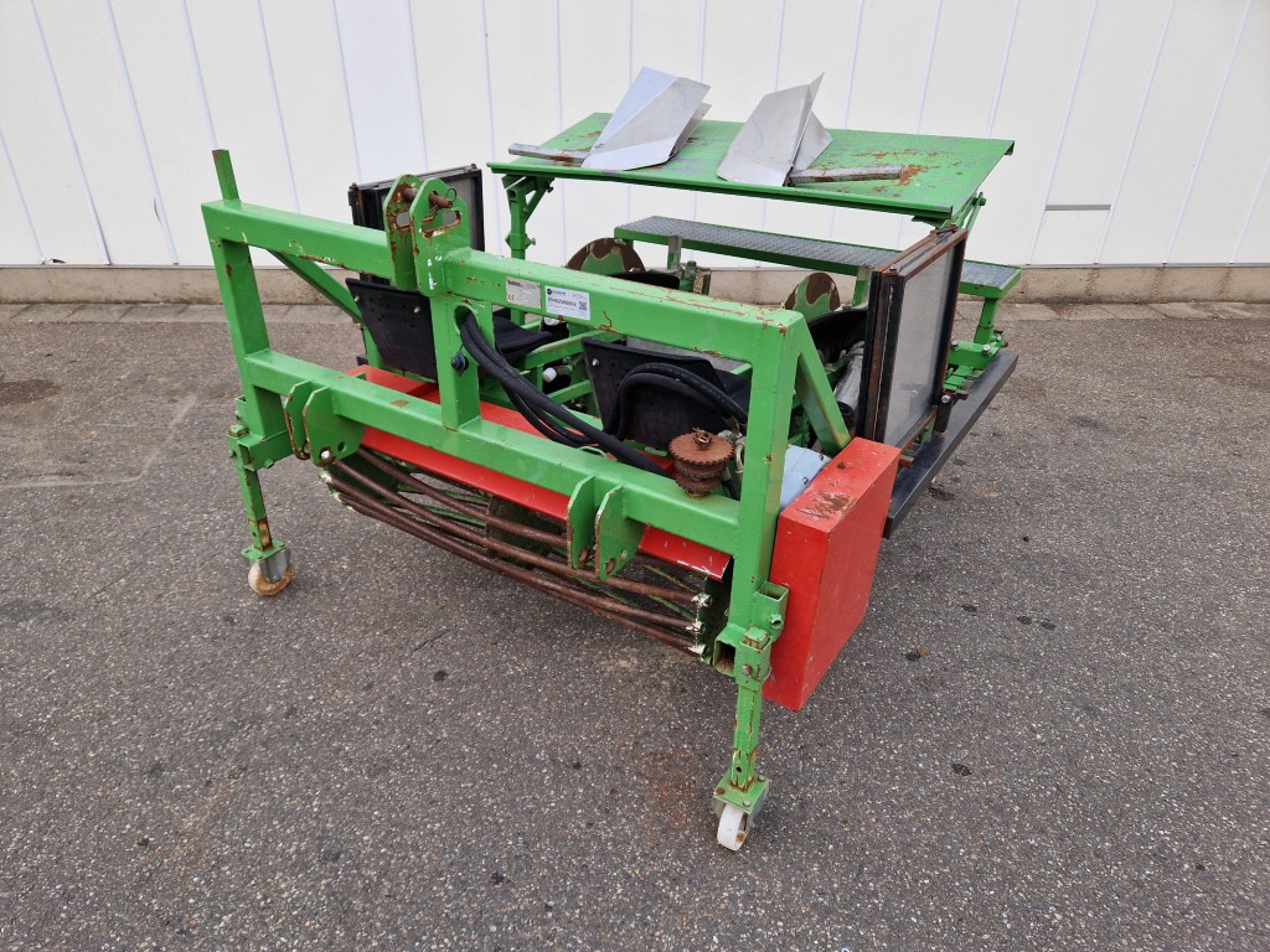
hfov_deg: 73.9
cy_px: 476
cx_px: 635
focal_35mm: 23
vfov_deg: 58.9
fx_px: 844
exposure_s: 1/180
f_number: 1.8
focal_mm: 5.4
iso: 50
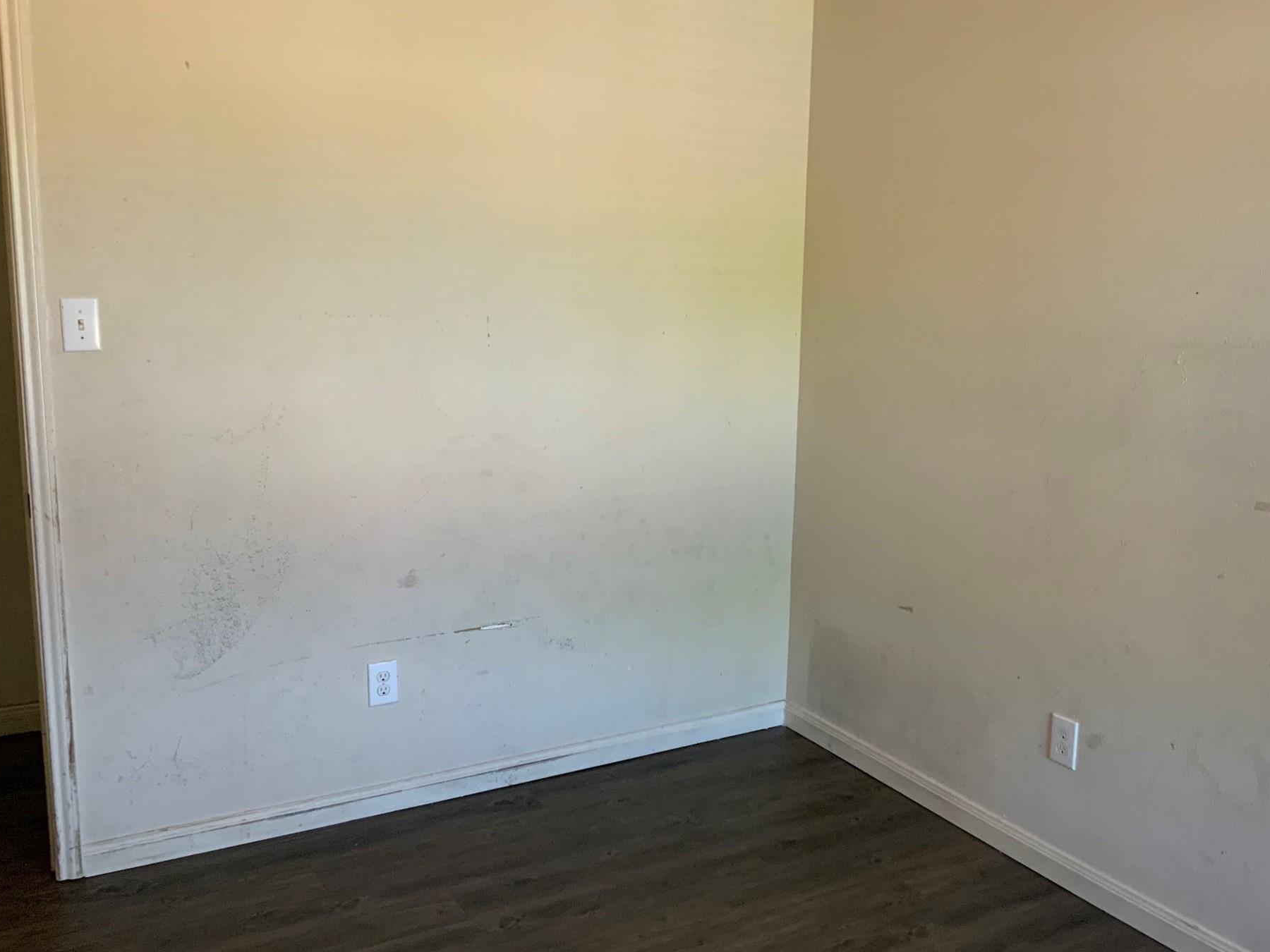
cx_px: 713
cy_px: 472
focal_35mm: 33
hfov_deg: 55.2
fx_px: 1211
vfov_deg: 42.9
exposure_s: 1/60
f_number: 1.8
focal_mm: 3
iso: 160
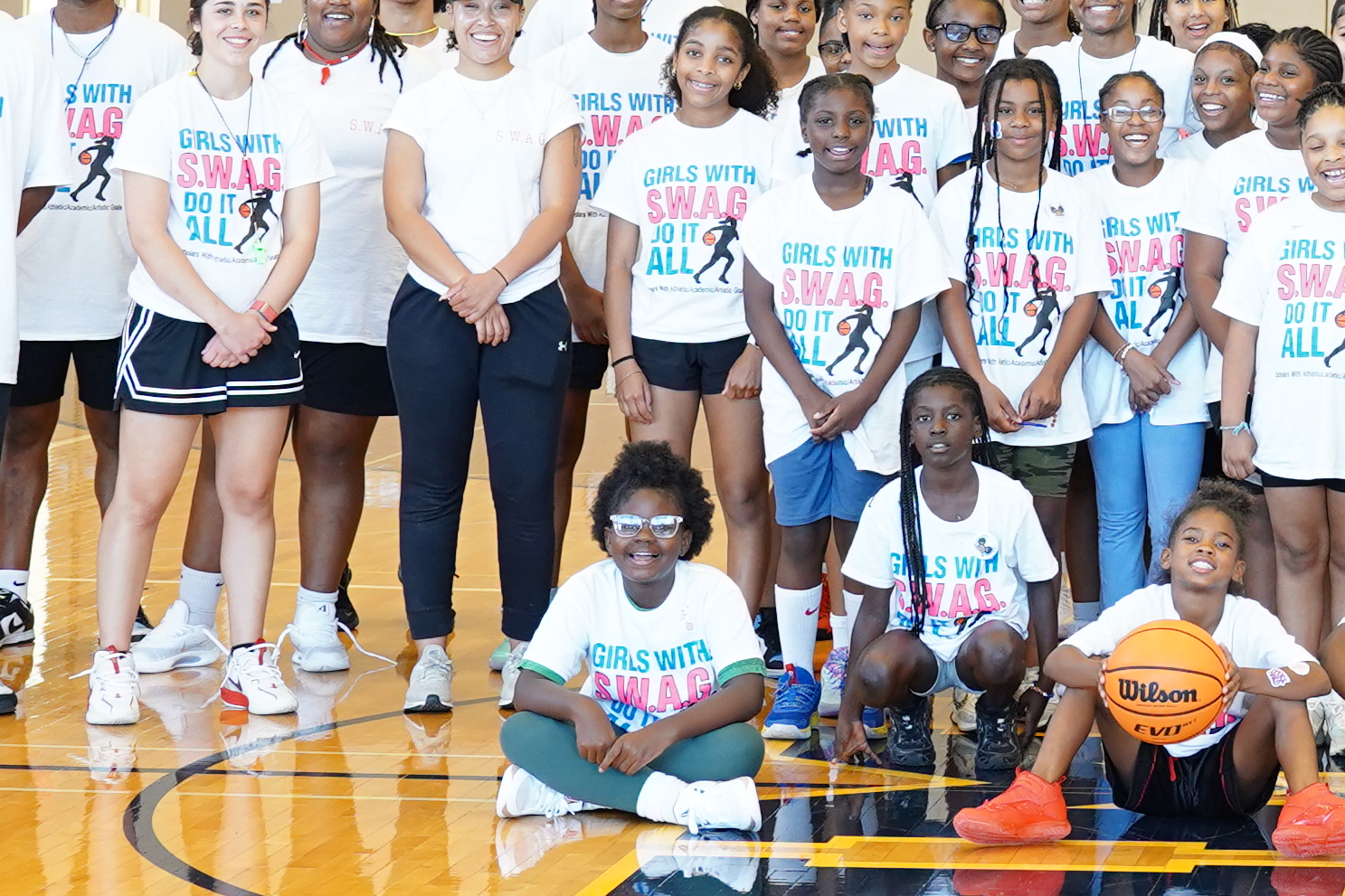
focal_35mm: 113
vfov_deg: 11.8
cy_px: -234
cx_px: 1751
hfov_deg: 17.0
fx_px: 4221
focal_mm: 28
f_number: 3.5
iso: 800
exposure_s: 1/125
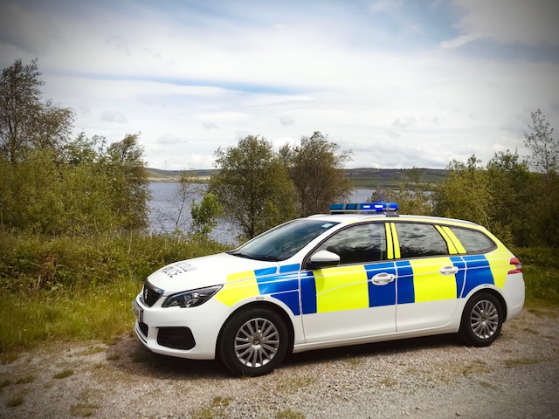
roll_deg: -1.8
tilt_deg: -1.8
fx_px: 452
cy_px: 210
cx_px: 280
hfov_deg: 63.4
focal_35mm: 28
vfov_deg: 49.7
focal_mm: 3.99
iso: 20
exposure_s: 1/3546
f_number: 1.8
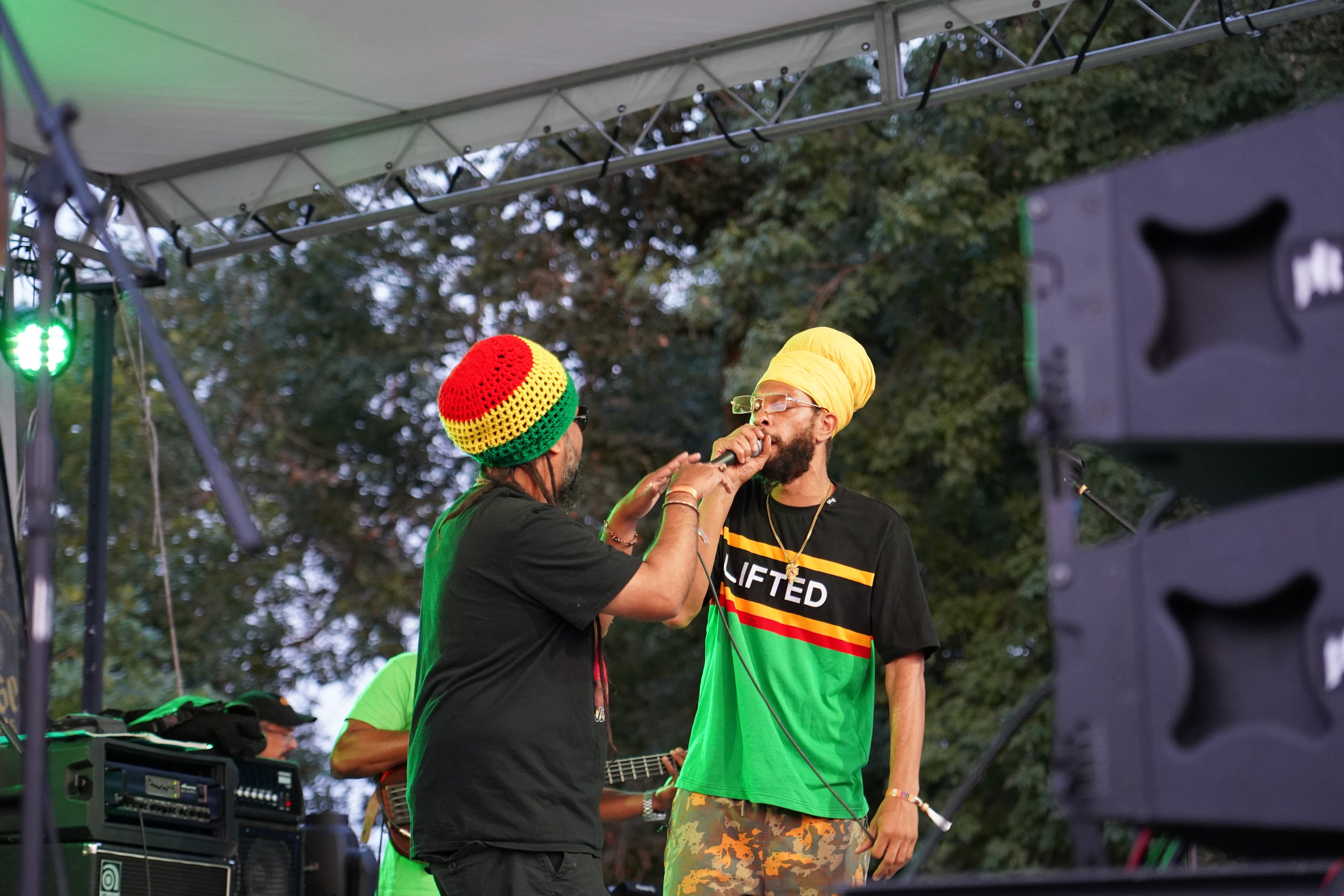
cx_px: 672
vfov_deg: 13.0
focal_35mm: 105
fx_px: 3920
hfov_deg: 19.5
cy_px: 448
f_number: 4
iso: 3200
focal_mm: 105
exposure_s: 1/160
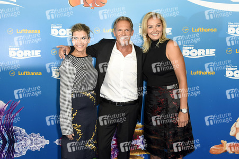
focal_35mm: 32
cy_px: 80
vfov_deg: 41.1
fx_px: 212
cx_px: 120
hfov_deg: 58.8
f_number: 5.6
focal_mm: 32
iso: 640
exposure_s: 1/250
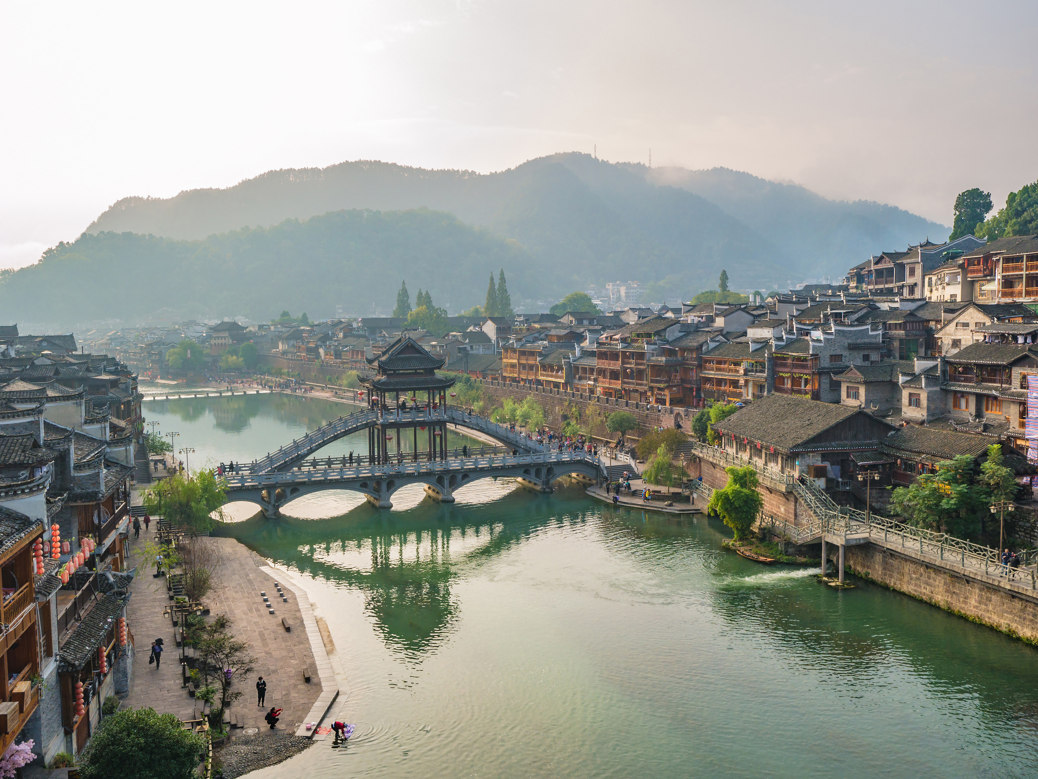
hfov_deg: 59.9
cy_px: 390
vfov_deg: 46.8
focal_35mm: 30
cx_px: 519
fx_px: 900
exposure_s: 1/160
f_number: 8
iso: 100
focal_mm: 15
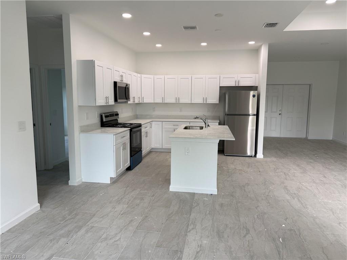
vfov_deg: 56.8
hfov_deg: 71.6
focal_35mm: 24
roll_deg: +0.4
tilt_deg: -6.7
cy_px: 130
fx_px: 241
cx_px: 174
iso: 64
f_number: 1.78
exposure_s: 1/121
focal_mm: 6.76
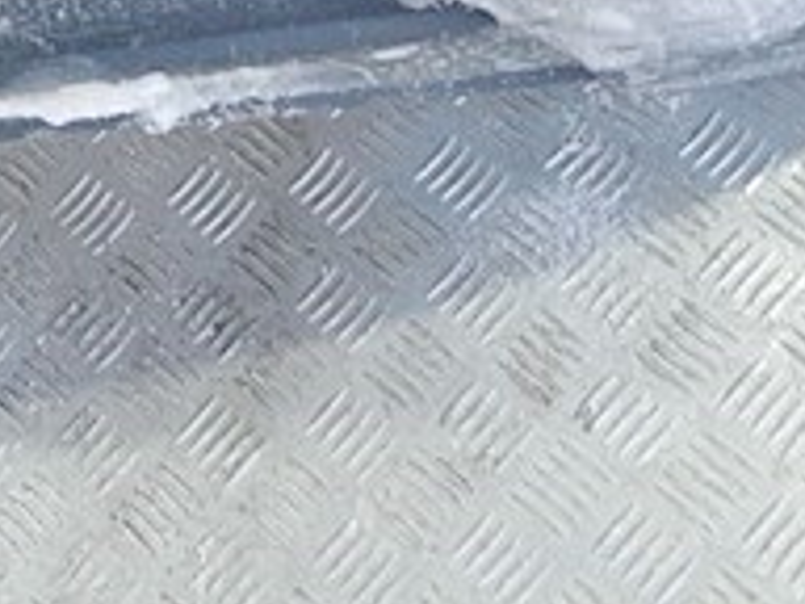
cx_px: -109
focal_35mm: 100
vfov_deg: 13.8
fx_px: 2326
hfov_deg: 18.8
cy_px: -323
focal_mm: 5.5
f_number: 3.9
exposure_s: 1/30
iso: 280
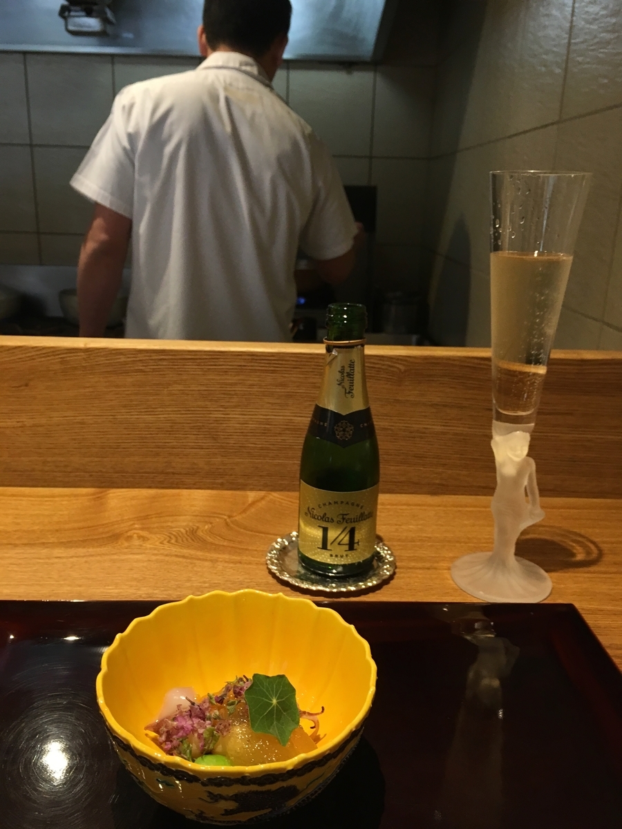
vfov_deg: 61.7
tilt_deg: -17.3
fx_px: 695
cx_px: 311
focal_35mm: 29
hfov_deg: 48.2
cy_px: 414
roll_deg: -2.3
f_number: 2.2
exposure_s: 1/30
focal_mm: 4.15
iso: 80
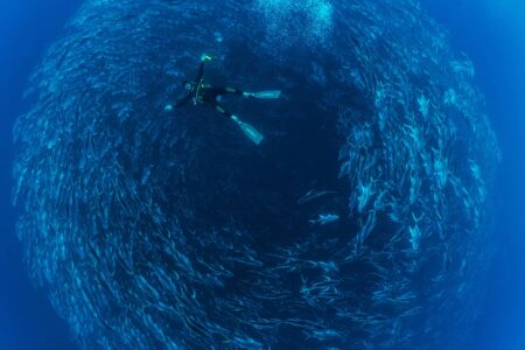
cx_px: 262
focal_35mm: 15
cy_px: 175
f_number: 5.6
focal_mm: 15
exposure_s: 1/125
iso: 400
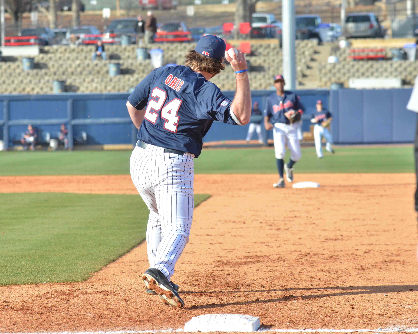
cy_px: 167
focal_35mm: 221
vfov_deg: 7.0
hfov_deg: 8.7
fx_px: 2734
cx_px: 183
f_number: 5
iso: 900
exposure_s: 1/2500
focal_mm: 130
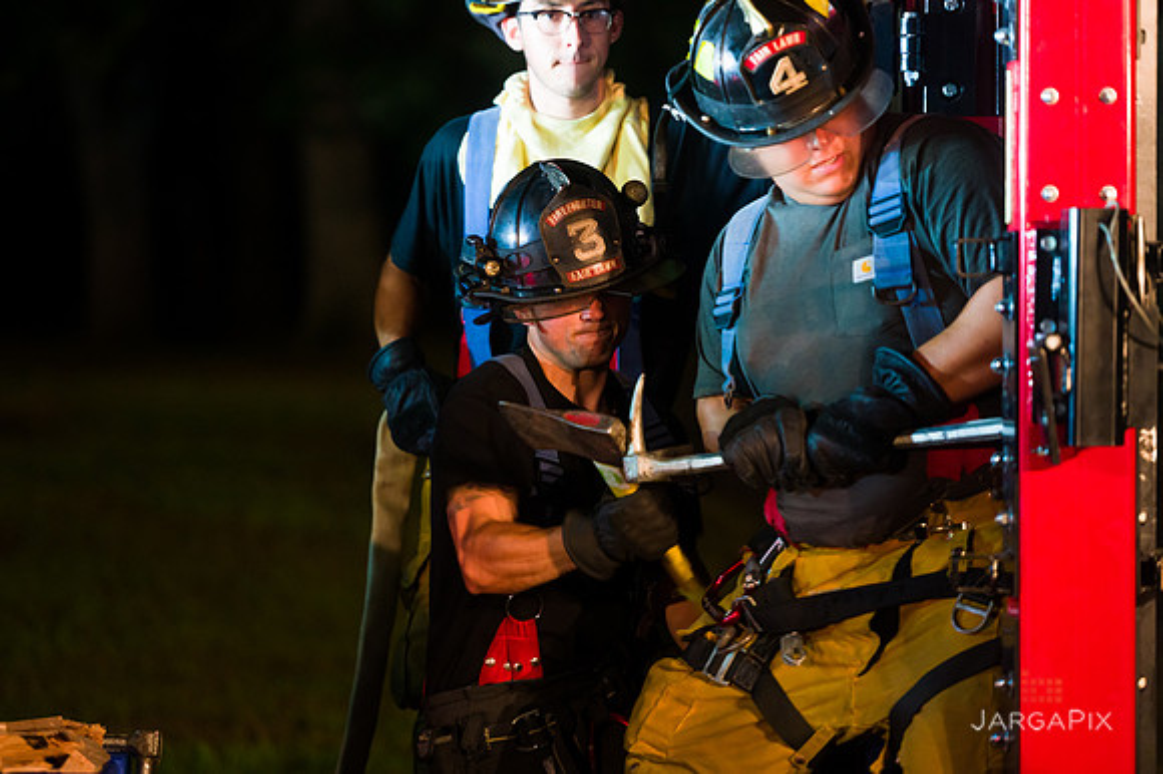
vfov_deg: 7.8
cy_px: 387
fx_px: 5650
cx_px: 582
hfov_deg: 11.8
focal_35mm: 175
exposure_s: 1/125
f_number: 3.2
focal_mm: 175
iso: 3200
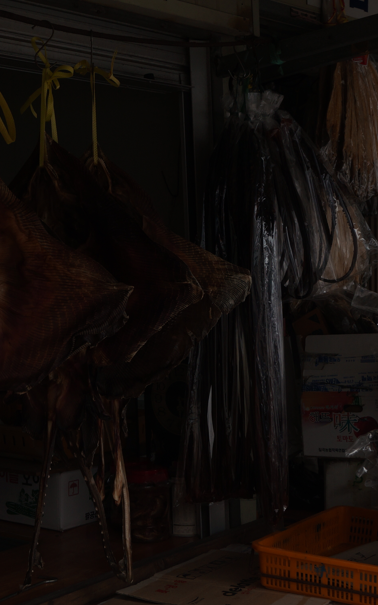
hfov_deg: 18.5
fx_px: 1154
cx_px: 86
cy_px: 315
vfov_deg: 29.4
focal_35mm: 70
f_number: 6.3
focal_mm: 28
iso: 100
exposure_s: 1/125
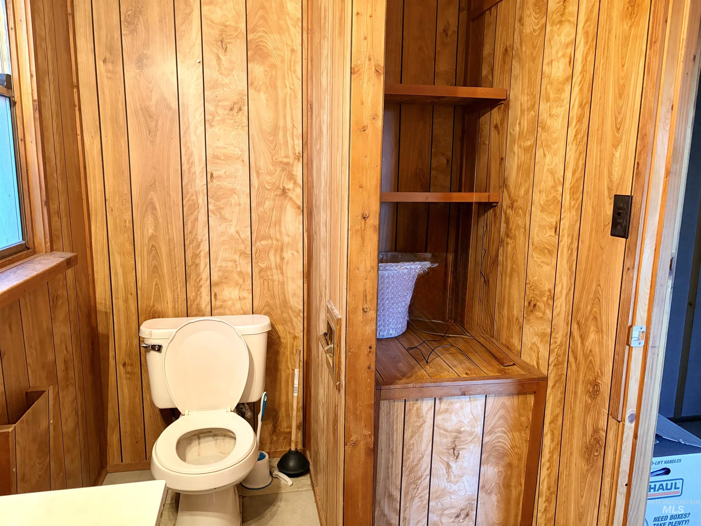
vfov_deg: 53.1
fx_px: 527
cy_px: 263
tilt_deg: -9.2
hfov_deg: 67.3
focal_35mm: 26
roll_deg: -0.6
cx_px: 350
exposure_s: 1/40
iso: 400
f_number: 1.6
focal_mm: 5.96
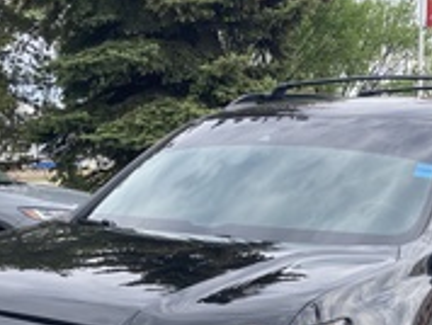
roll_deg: -0.4
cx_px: 252
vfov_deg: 21.3
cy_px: 346
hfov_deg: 29.3
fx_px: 825
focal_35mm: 66
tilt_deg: -12.3
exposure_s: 1/800
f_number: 1.8
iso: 20
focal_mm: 3.99
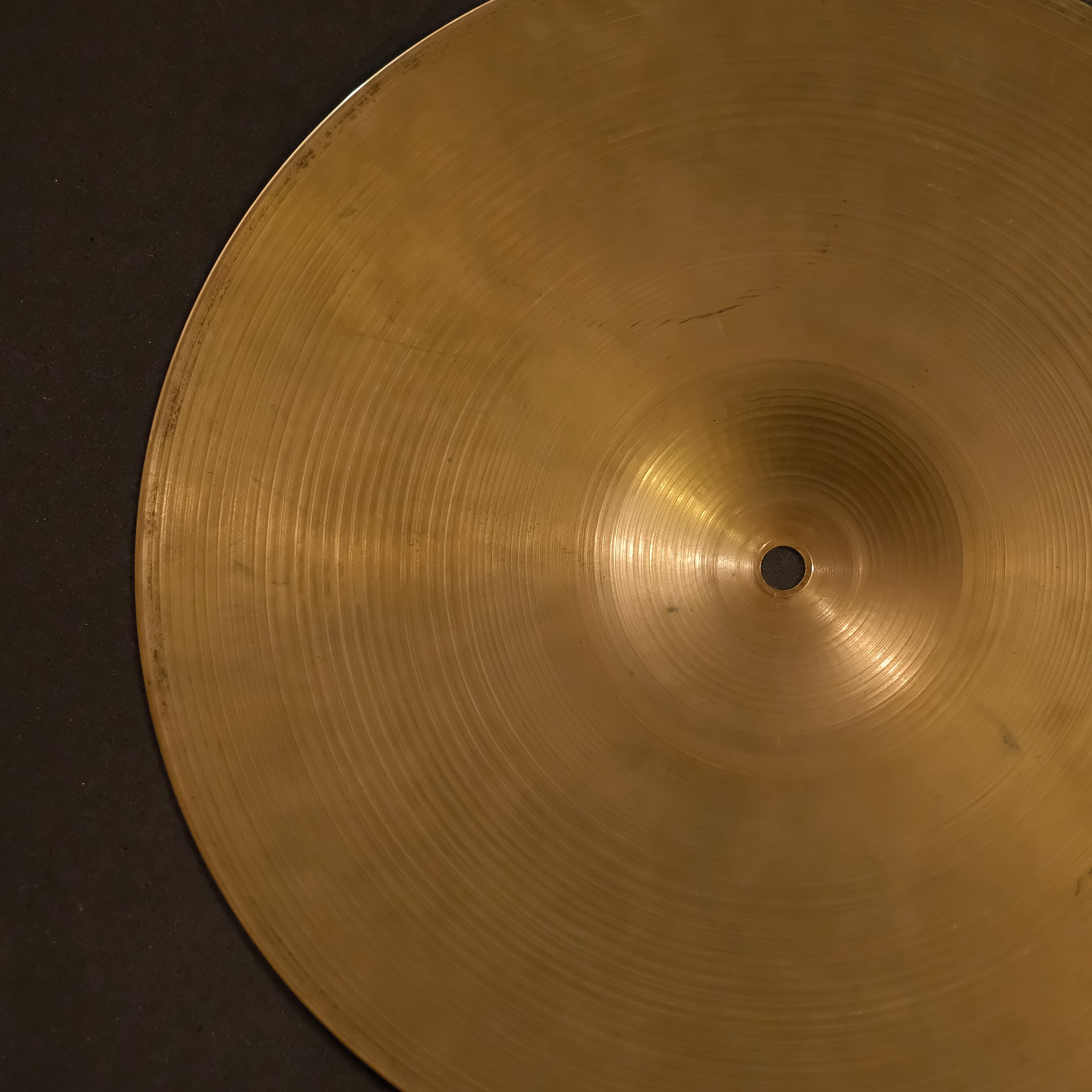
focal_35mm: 81
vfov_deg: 21.4
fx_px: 2891
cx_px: 735
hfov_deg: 21.3
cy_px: 565
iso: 2500
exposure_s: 1/250
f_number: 2
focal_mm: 35
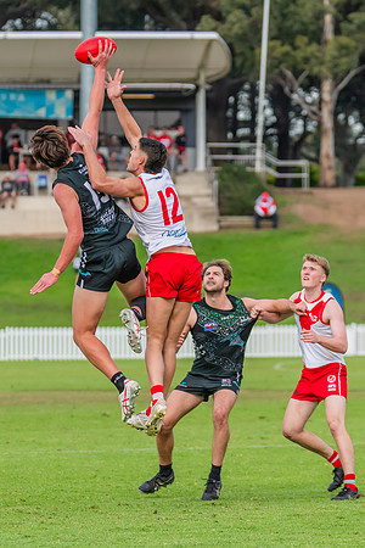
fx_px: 5278
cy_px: 260
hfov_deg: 4.0
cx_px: 122
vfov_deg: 5.9
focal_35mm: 347
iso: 800
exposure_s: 1/1600
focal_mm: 220
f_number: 5.6
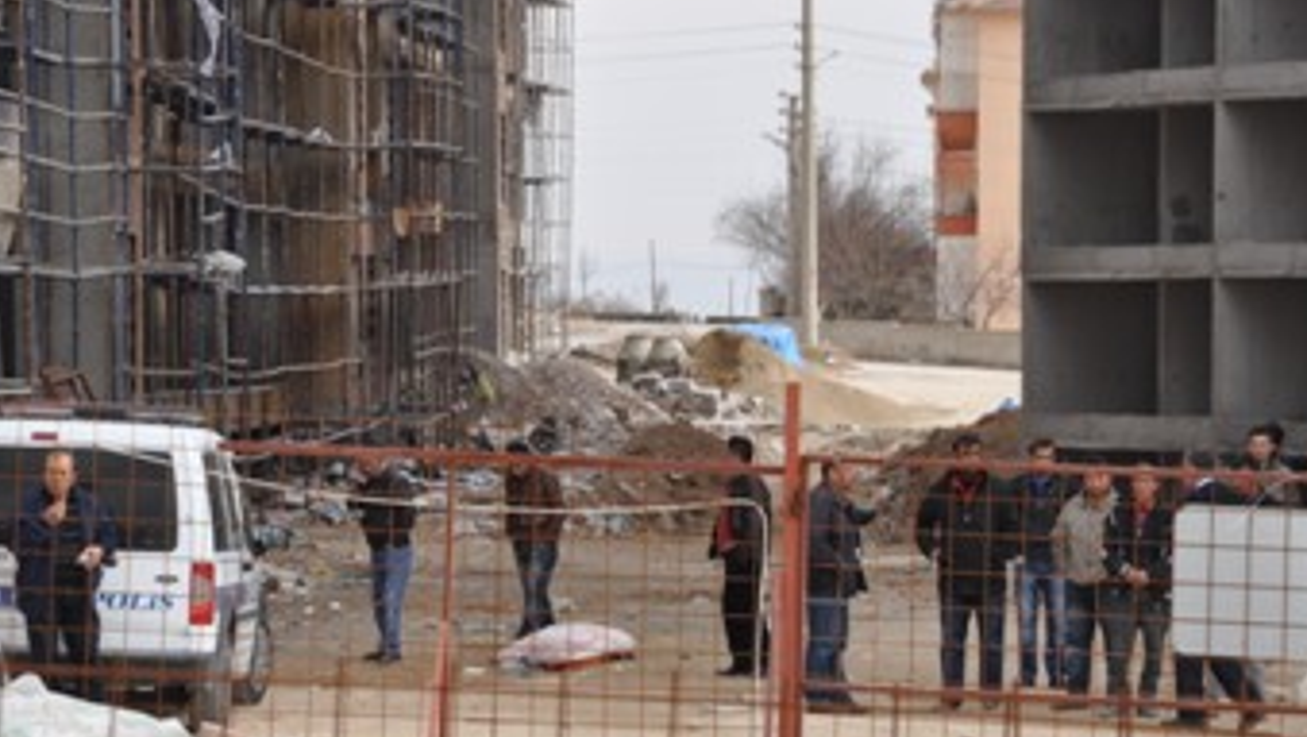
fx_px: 7547
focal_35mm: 218
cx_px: 771
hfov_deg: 9.9
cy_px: 475
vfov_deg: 5.6
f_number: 6.3
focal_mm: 105
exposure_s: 1/200
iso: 200
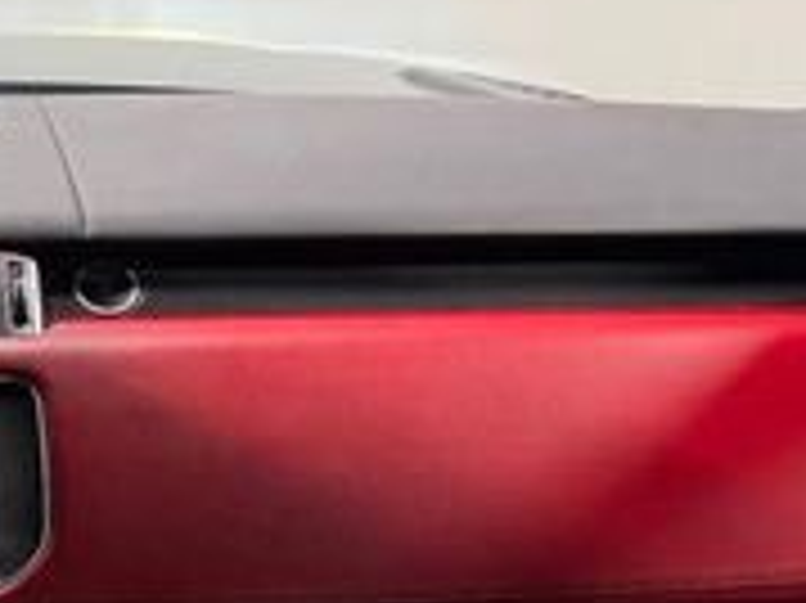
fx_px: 2001
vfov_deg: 17.0
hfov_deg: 20.1
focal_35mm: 86
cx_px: -342
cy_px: 508
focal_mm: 6.76
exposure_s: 1/120
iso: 80
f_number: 1.78
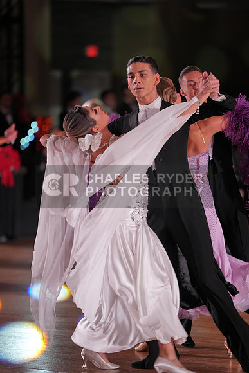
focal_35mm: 200
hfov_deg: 6.9
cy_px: 186
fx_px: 2074
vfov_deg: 10.3
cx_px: 124
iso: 800
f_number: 2.8
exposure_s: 1/400
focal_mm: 200
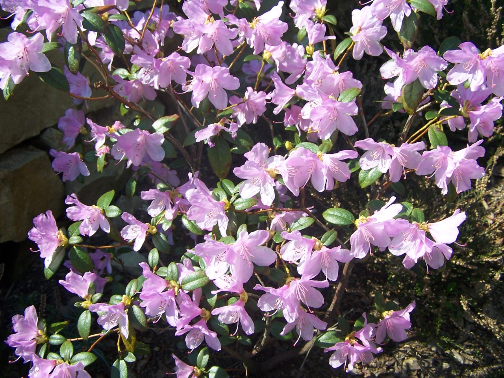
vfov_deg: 37.7
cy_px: 189
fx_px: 553
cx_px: 252
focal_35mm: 38
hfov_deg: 49.0
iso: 80
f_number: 2.8
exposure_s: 1/640
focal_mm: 6.3
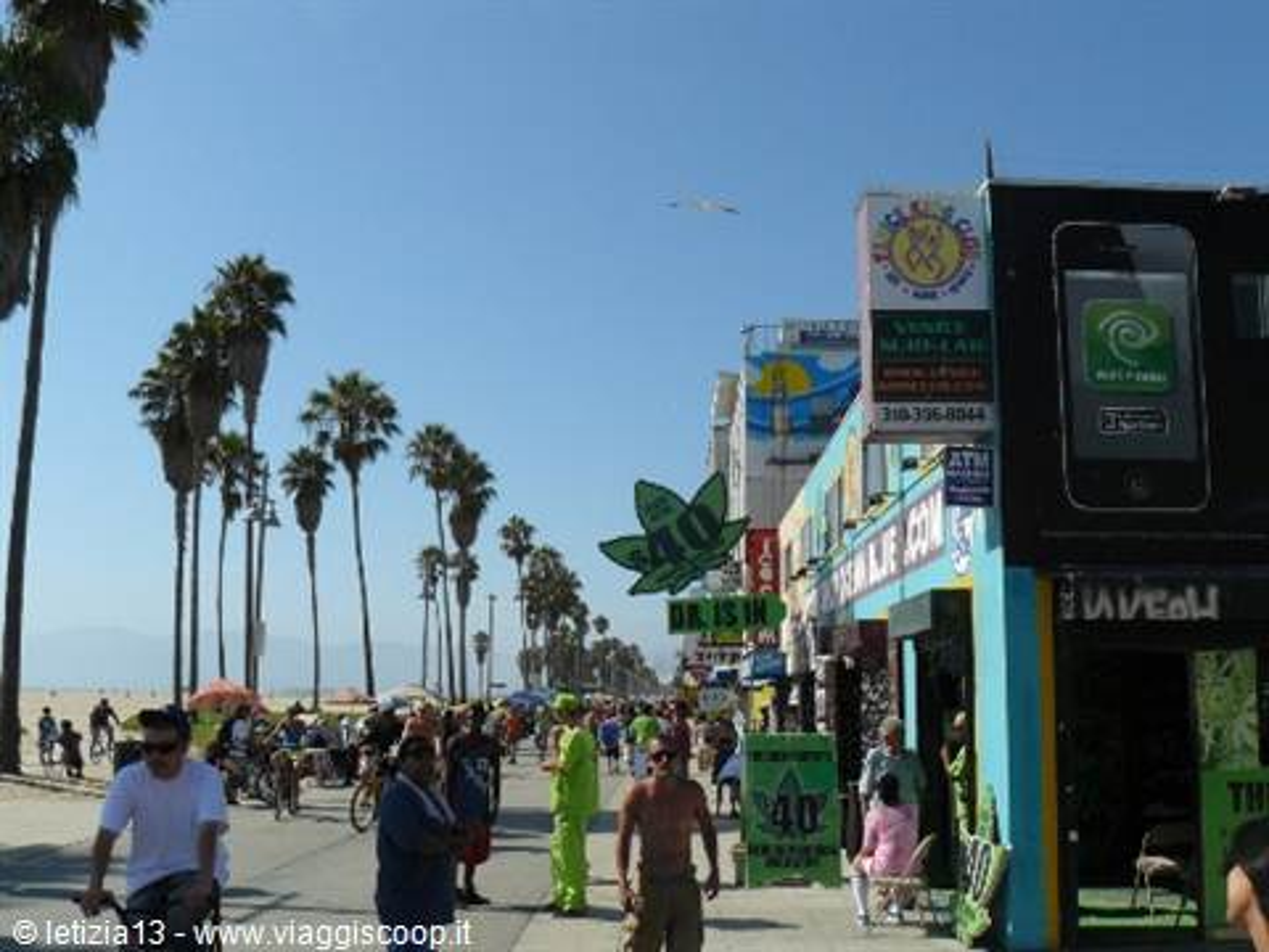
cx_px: 634
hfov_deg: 51.4
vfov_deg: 39.7
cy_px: 476
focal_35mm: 36
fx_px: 1320
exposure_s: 1/500
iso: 100
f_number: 6.3
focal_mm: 6
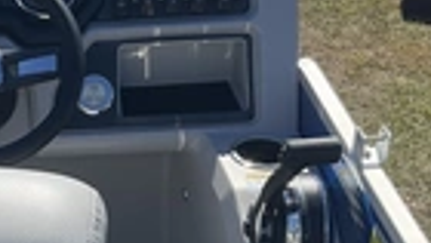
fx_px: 1029
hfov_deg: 22.8
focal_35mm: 90
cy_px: 261
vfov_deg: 13.2
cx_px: 12
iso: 25
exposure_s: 1/1577
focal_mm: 3
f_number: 1.8
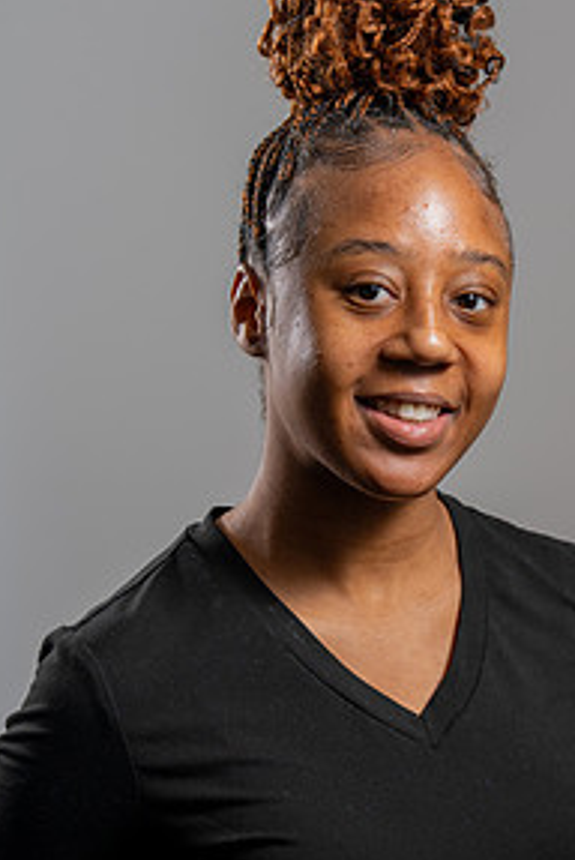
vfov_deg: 9.7
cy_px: 399
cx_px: 407
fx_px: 5090
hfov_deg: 6.5
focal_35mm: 213
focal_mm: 136
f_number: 6.3
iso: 200
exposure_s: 1/200
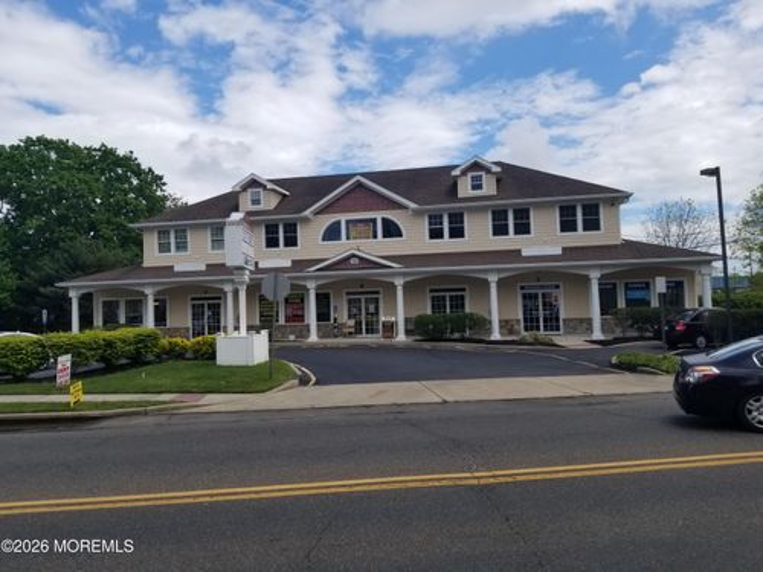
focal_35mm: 26
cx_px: 382
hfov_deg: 67.3
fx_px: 573
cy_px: 286
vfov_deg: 53.1
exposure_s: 1/2560
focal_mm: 4.25
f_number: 1.7
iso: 50
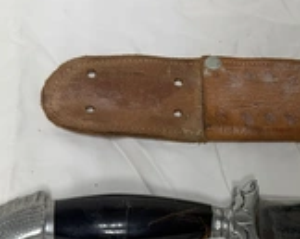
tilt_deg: -66.0
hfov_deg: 31.6
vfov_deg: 25.7
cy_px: 191
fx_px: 514
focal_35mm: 58
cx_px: 244
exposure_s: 1/120
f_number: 1.78
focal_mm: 6.76
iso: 80
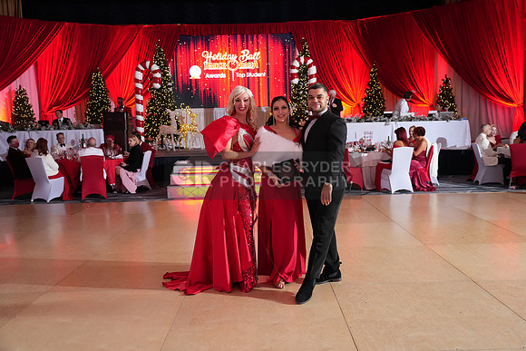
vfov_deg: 42.3
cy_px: 176
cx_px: 263
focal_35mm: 31
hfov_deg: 60.3
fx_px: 453
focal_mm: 31
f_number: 4
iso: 3200
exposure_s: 1/200
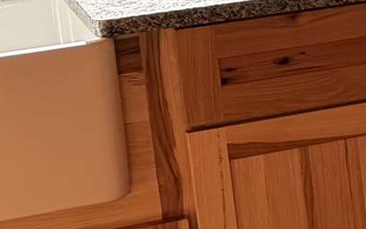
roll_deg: +1.1
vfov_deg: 6.7
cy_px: -57
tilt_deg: -10.9
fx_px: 1935
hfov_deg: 8.2
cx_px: 1275
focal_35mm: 194
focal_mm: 6.76
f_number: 1.78
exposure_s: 1/345
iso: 80
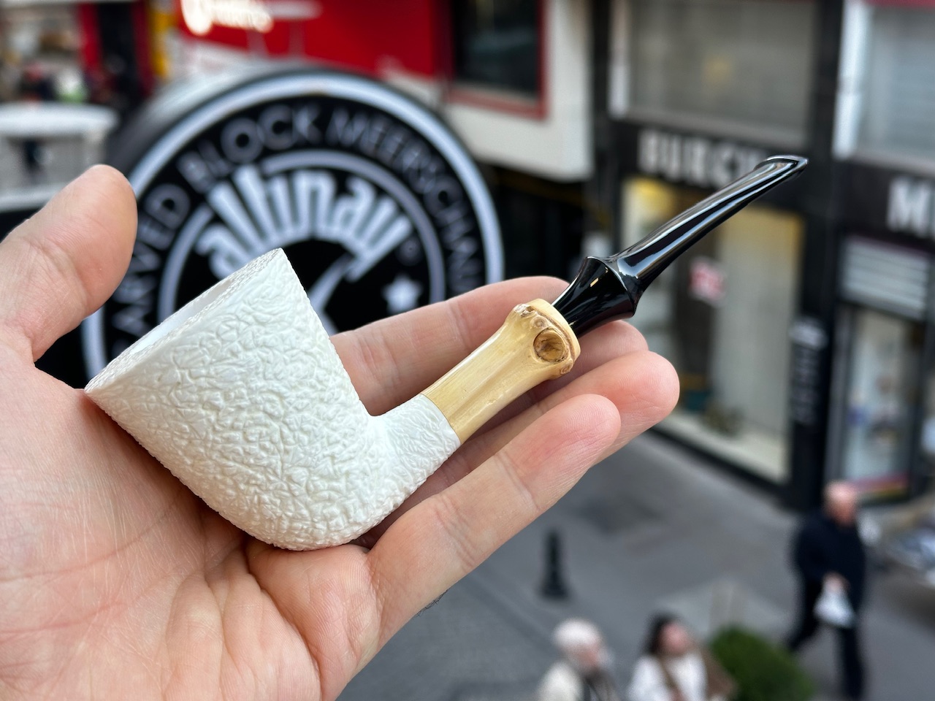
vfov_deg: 30.3
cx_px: 468
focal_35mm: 48
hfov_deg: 39.7
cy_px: 350
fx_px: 1297
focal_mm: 6.86
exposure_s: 1/121
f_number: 1.78
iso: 50
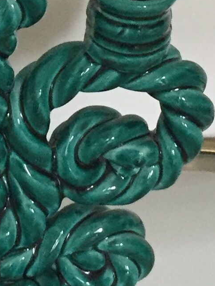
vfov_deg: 13.3
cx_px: 40
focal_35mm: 146
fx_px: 1209
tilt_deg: -29.0
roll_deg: -3.4
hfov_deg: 10.1
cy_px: -20
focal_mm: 4.15
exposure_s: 1/33
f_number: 2.2
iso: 250
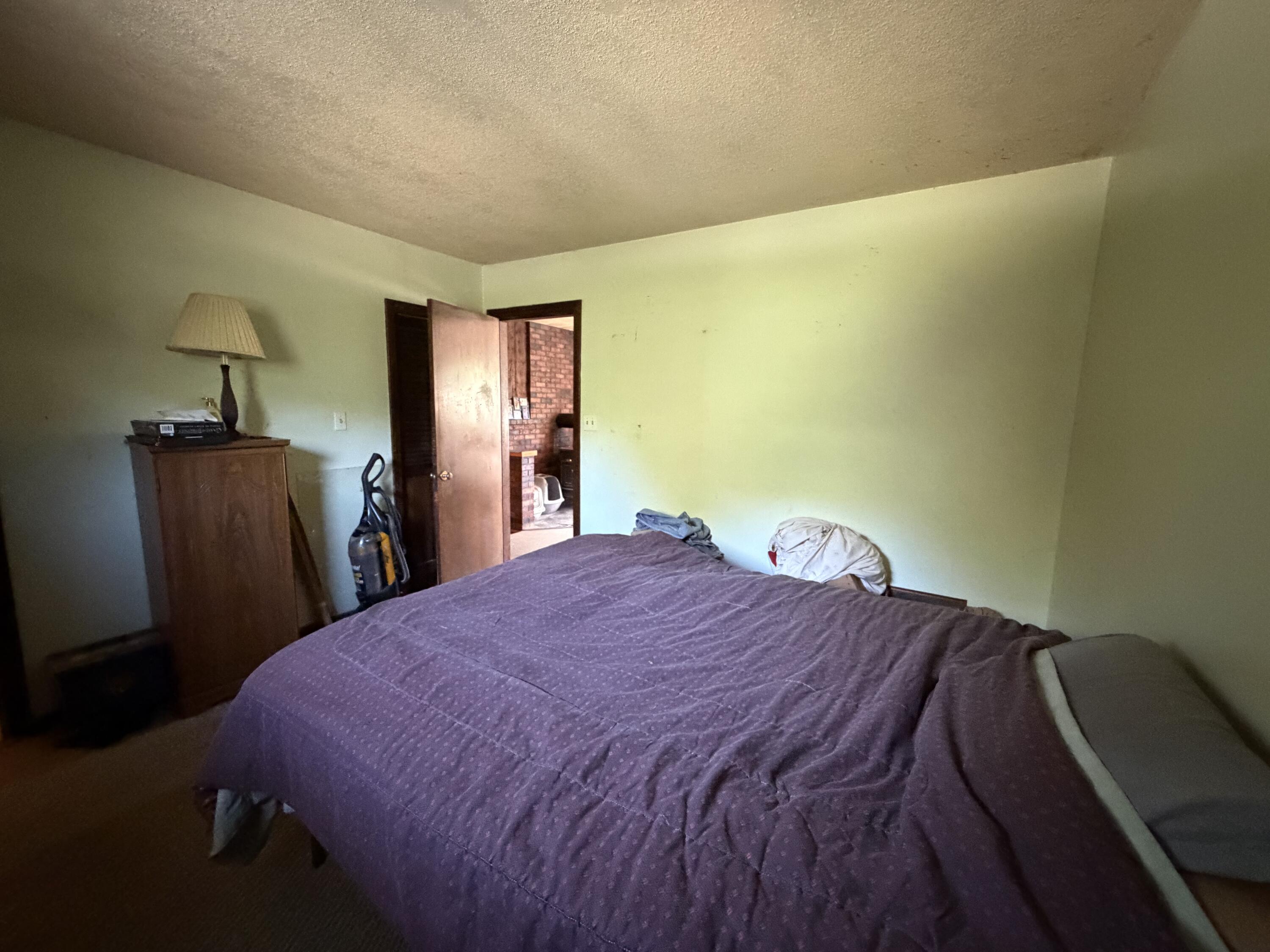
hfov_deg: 102.1
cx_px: 635
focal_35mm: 14
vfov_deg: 85.7
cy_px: 476
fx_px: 514
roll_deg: -0.4
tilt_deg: -8.1
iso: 1250
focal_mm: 2.22
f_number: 2.2
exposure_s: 1/40
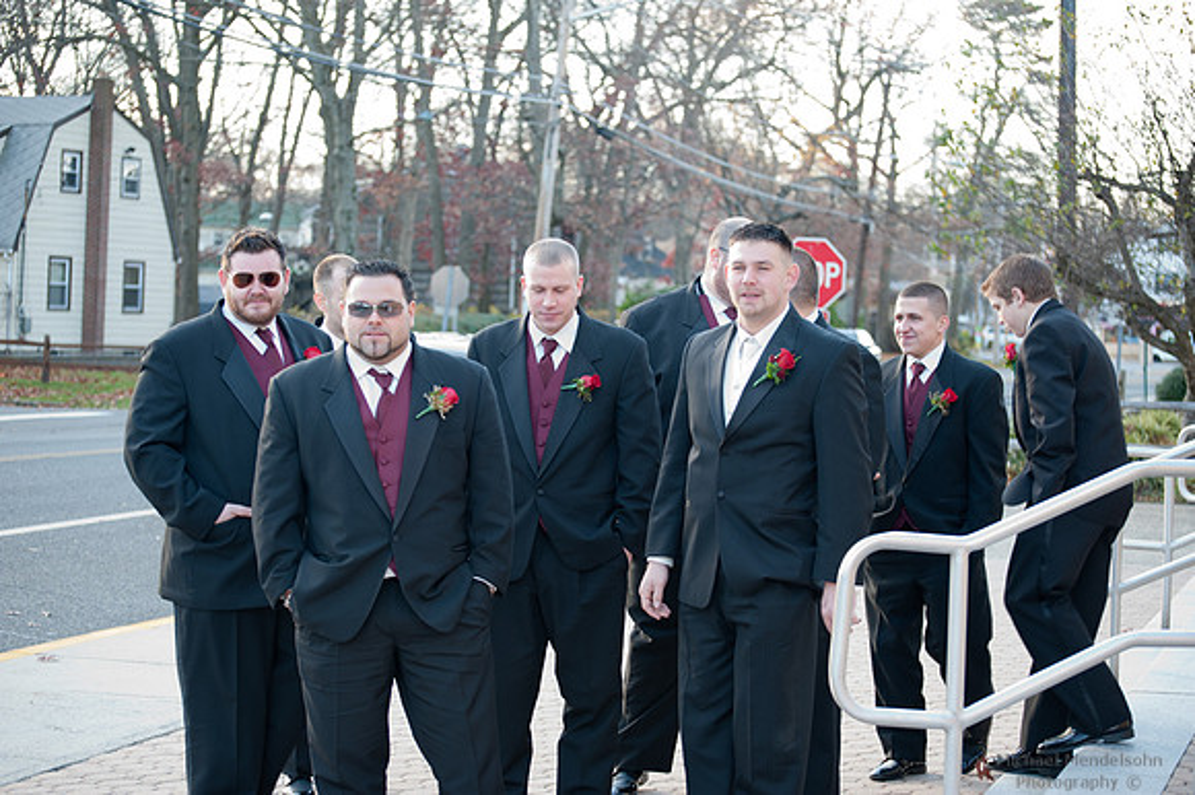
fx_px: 2654
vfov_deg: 17.0
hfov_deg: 25.4
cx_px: 598
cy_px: 398
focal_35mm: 80
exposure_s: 1/125
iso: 640
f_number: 4.5
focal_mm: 80
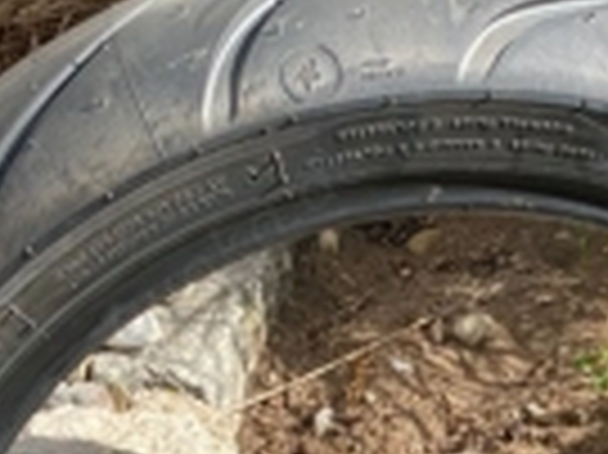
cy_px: 656
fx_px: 1351
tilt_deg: -44.5
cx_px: 401
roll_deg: +2.8
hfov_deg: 25.2
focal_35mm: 77
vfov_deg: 17.4
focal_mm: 4.25
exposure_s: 1/927
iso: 32
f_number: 1.8
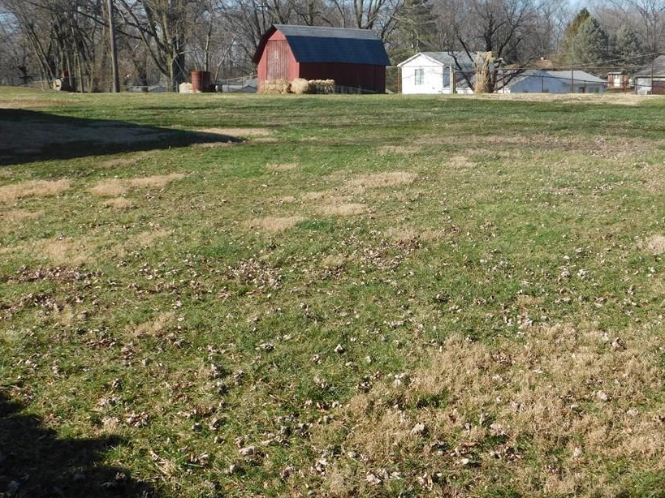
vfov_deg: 32.1
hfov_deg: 42.0
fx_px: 864
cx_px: 386
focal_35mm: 45
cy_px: 200
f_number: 3.5
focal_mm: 6.3
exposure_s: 1/800
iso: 125
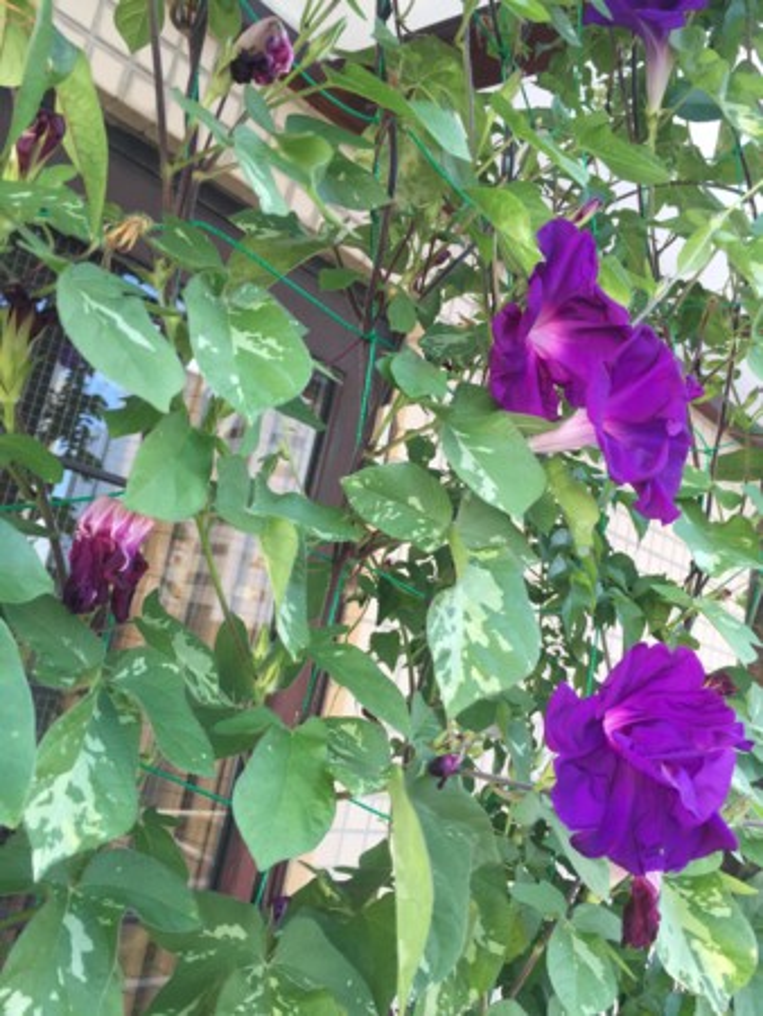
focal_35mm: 29
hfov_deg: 48.3
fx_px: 851
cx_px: 382
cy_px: 508
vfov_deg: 61.6
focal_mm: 4.15
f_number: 2.2
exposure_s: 1/120
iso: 32
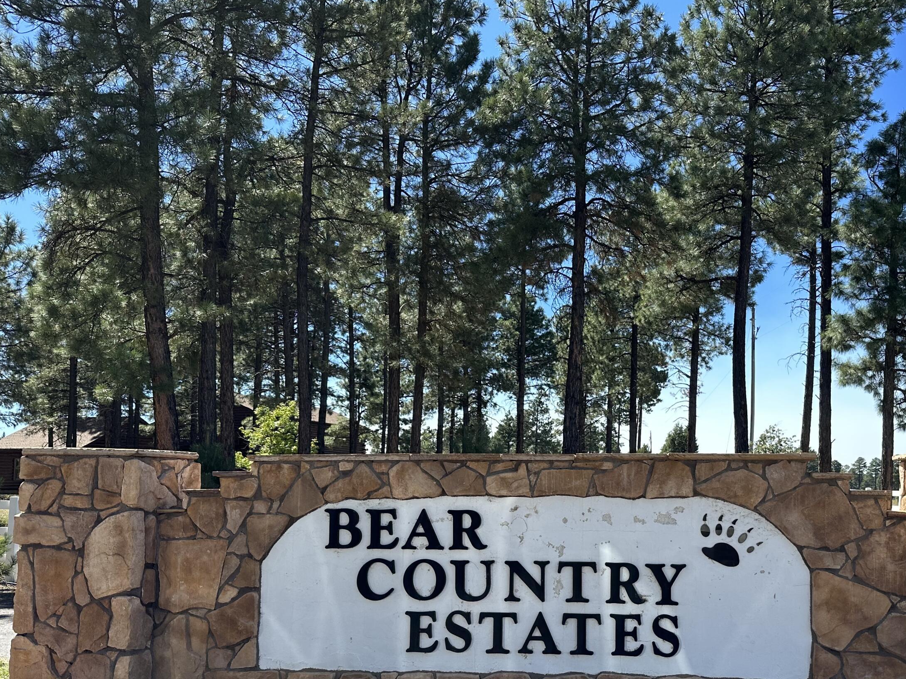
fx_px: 864
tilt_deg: +1.9
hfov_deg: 54.7
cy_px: 449
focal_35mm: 33
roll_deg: -1.3
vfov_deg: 42.4
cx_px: 570
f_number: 1.78
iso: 80
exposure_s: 1/2203
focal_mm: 6.86
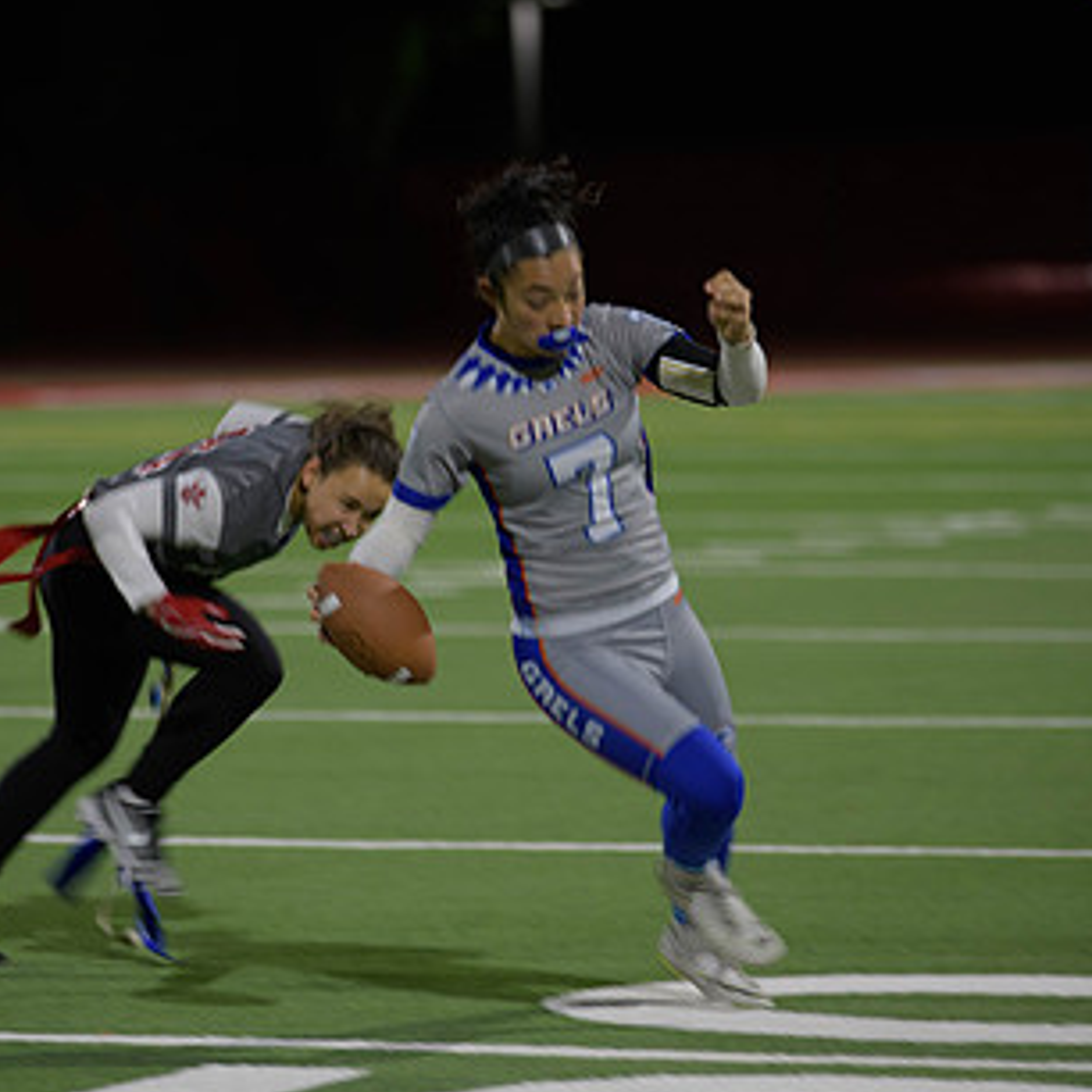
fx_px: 9494
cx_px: 482
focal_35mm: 266
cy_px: 501
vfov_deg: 6.6
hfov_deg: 6.6
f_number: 2.8
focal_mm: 165
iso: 560
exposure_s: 1/200
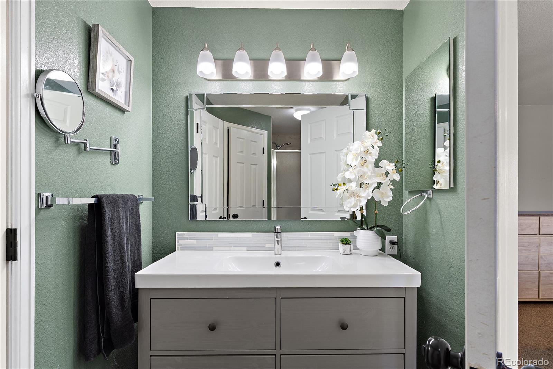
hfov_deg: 95.0
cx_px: 276
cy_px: 184
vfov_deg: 72.0
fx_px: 253
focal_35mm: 16
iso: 100
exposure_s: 1/2
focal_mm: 11
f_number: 8
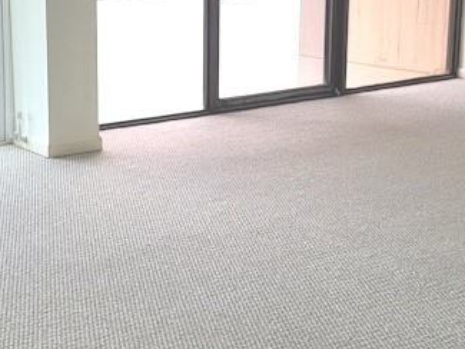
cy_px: 154
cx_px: 40
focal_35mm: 82
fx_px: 1102
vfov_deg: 18.0
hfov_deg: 23.2
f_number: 1.8
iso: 40
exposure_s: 1/548
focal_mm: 5.4
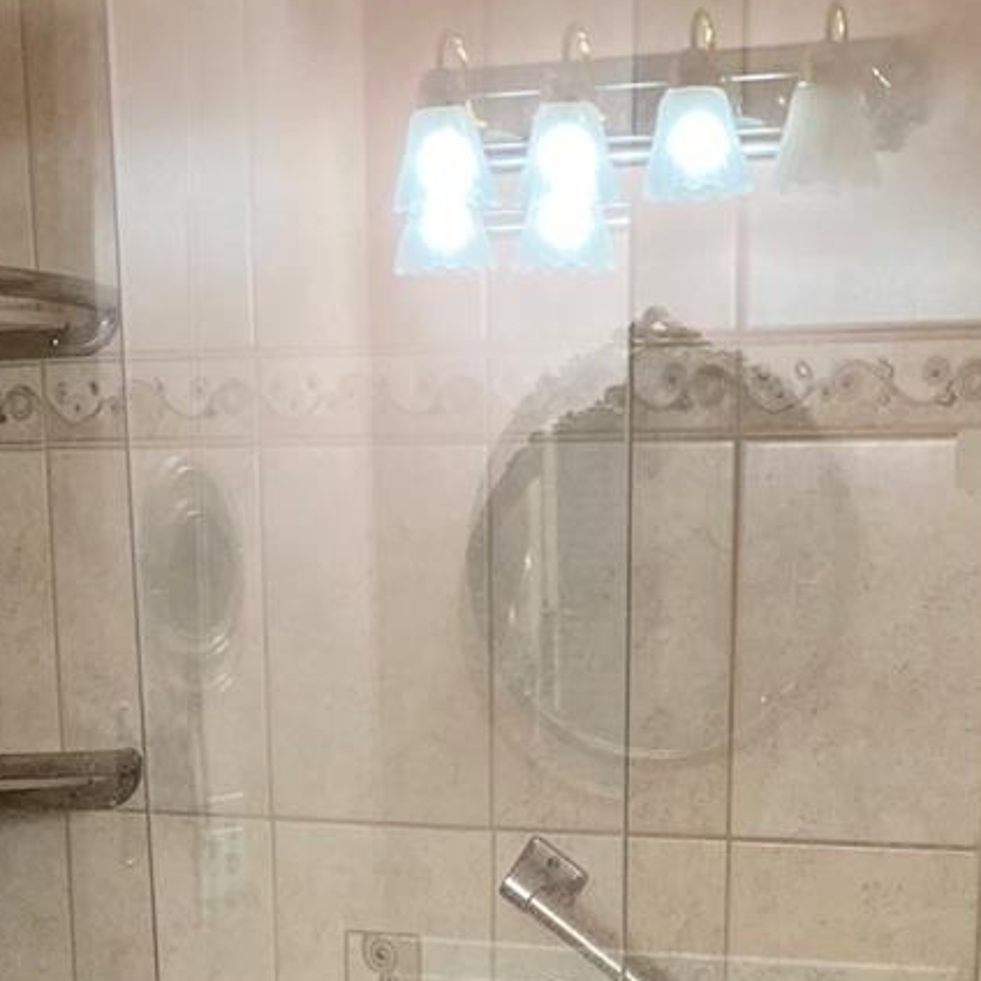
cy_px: 1136
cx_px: 525
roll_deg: -0.5
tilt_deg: -14.7
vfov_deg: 22.9
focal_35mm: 70
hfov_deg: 24.7
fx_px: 2244
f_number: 1.8
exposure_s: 1/60
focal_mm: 3.99
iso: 100
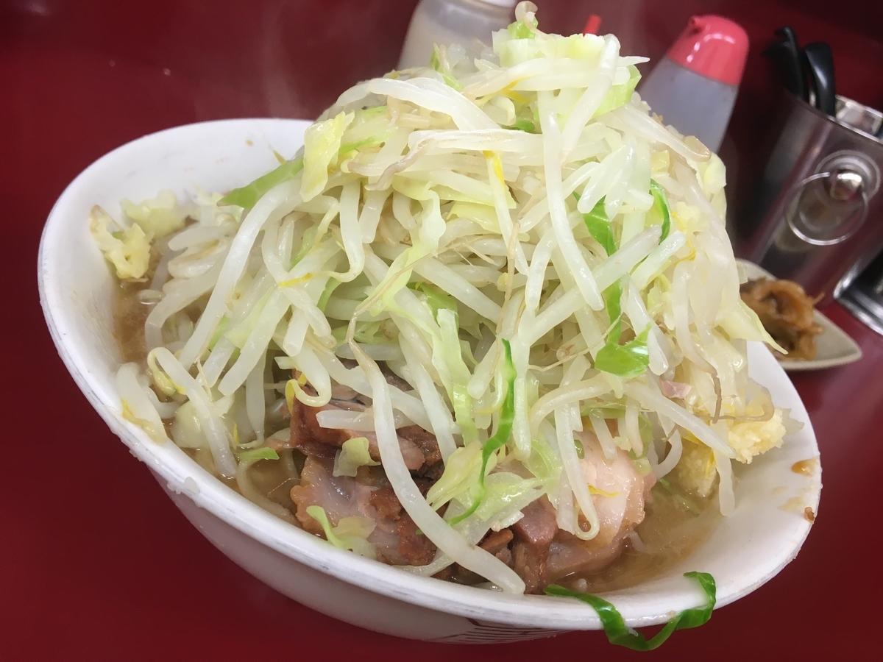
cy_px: 331
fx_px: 740
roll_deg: -21.2
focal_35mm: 29
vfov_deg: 48.2
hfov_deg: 61.7
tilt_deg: -30.9
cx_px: 442
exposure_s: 1/30
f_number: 2.2
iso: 64
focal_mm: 4.15
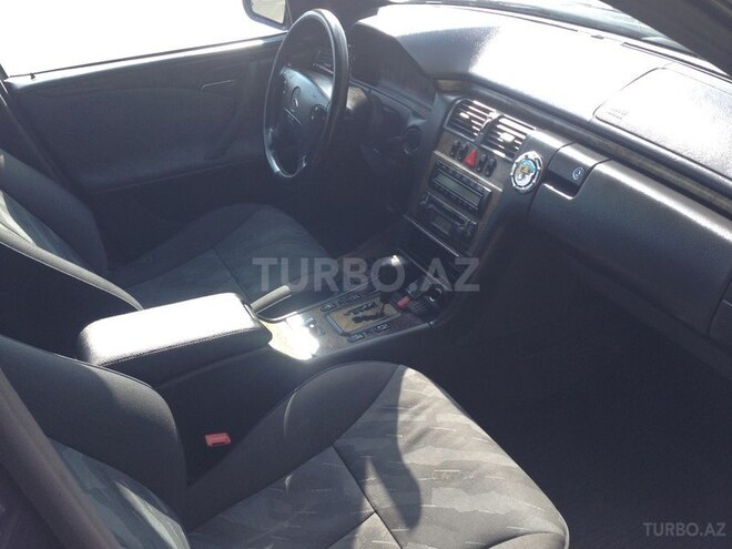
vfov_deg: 42.9
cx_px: 366
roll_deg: +4.1
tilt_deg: -31.1
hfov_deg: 55.4
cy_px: 274
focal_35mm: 33
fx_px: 698
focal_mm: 4.12
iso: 50
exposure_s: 1/234
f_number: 2.4
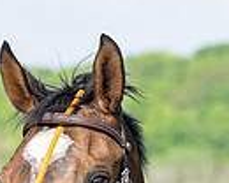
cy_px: 230
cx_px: 72
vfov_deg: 1.3
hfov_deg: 1.6
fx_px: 8099
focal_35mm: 1195
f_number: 5
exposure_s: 1/1600
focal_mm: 120
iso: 400
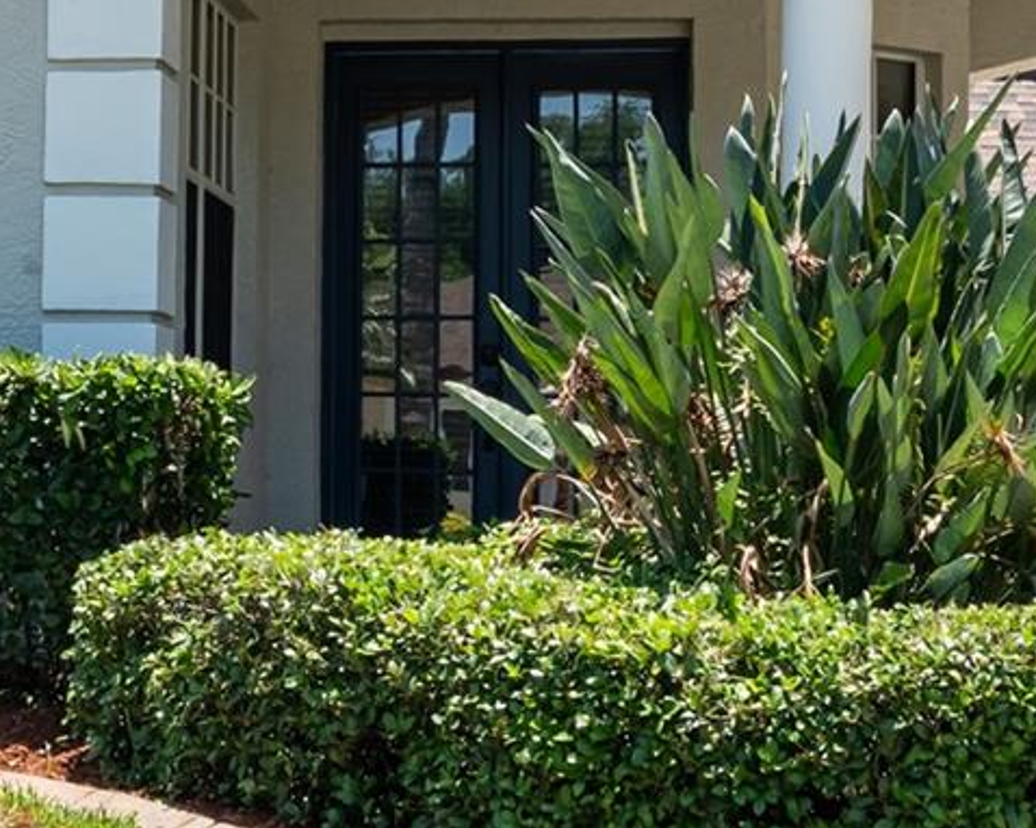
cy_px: 150
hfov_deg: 17.3
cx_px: 134
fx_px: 3371
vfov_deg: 13.9
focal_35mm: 110
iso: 500
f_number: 16
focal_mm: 35
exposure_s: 1/125
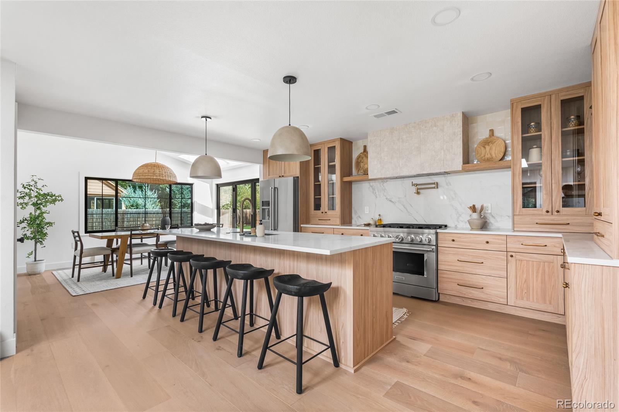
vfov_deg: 73.7
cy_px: 206
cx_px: 310
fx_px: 275
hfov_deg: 96.7
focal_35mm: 16
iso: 640
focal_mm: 16
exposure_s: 1/20
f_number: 8
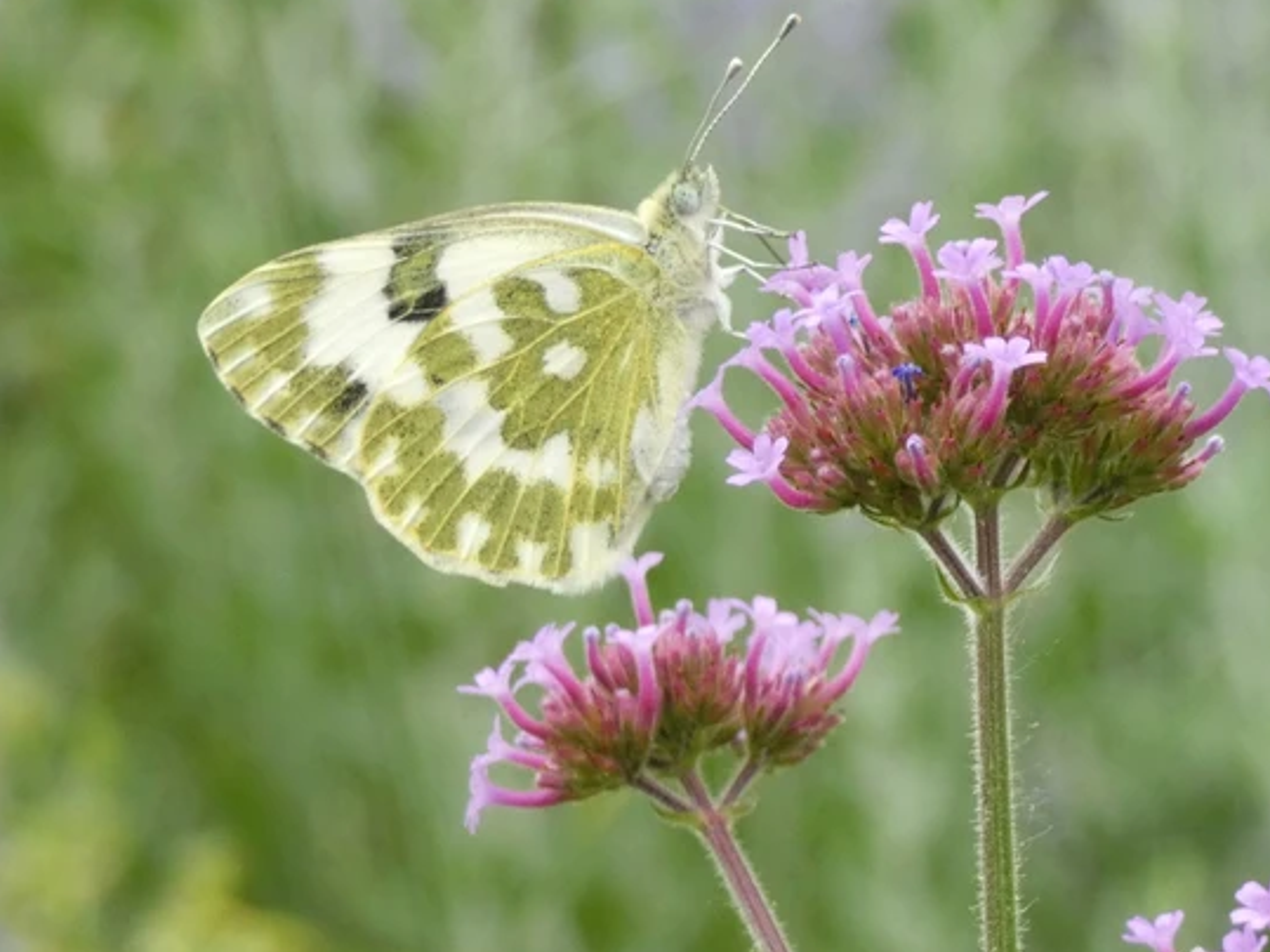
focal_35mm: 171
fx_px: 6272
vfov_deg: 8.7
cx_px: 733
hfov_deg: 11.6
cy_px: 476
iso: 320
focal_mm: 25.8
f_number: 5.6
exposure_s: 1/80
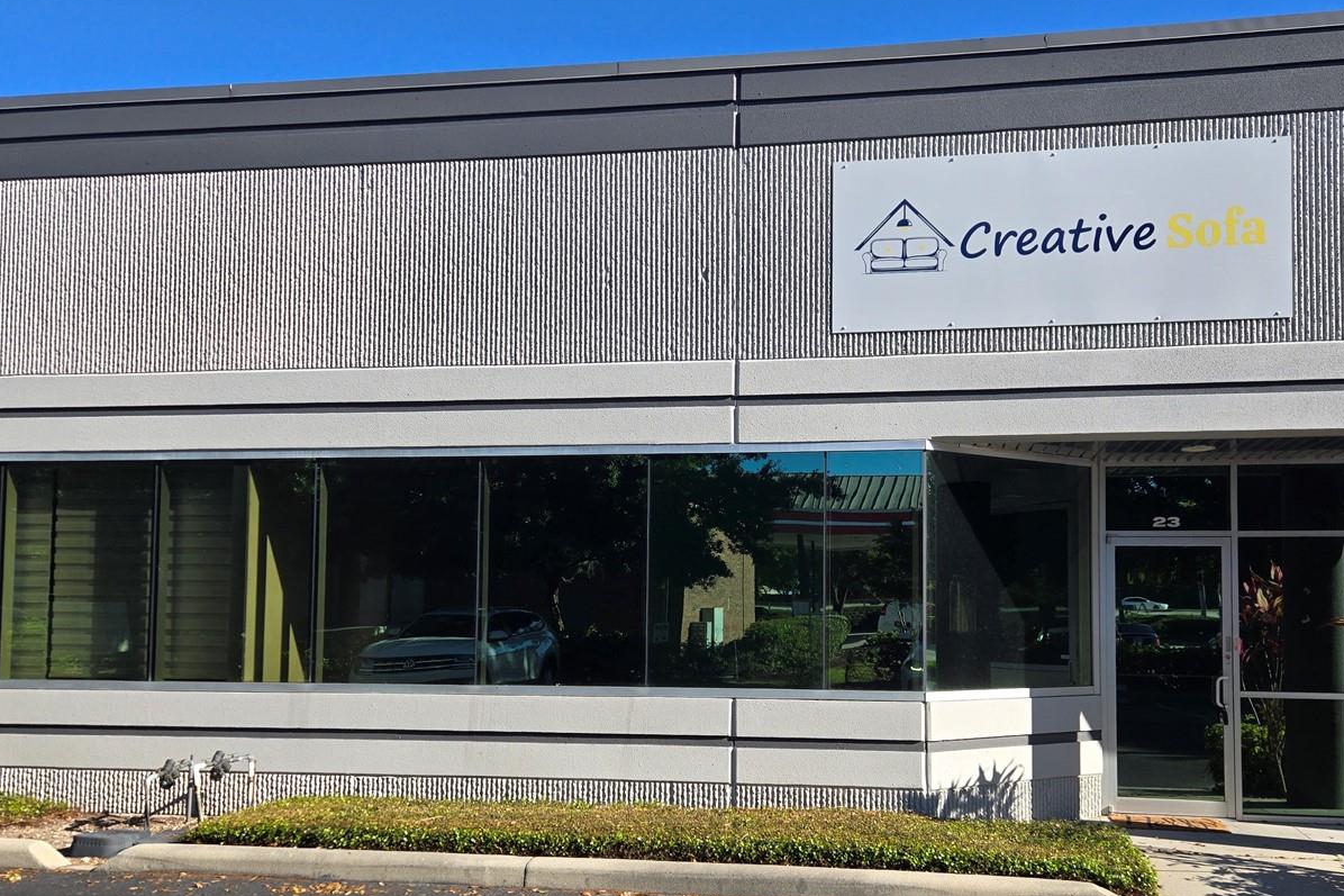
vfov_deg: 40.9
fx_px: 1194
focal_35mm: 32
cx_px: 737
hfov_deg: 58.6
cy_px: 550
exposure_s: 1/1182
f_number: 1.8
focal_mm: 5.4
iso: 25
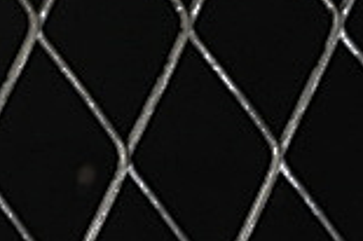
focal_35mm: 523
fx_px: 5268
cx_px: -766
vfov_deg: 2.6
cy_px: -578
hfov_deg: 3.8
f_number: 7.1
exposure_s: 1/80
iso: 160
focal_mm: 50
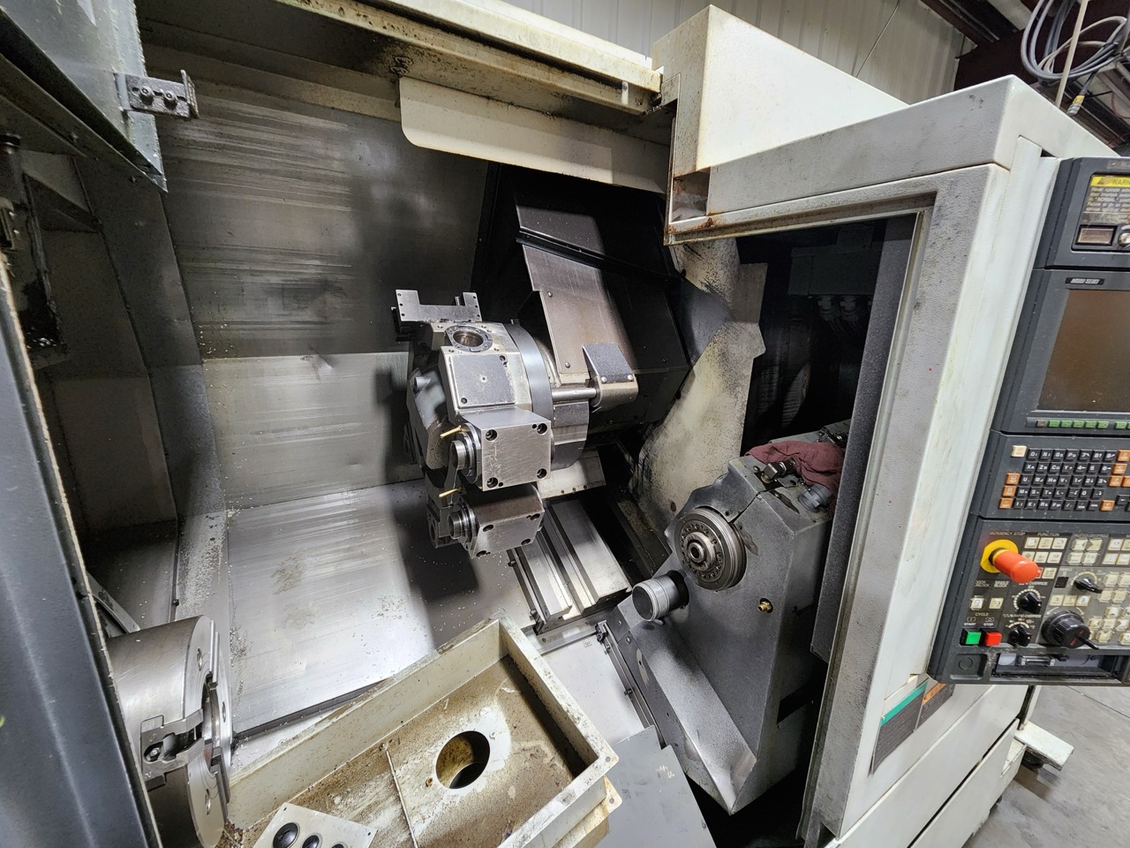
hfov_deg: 106.2
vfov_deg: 89.9
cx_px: 565
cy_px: 424
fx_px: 424
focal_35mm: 13
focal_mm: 2.2
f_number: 2.2
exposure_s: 1/30
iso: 400
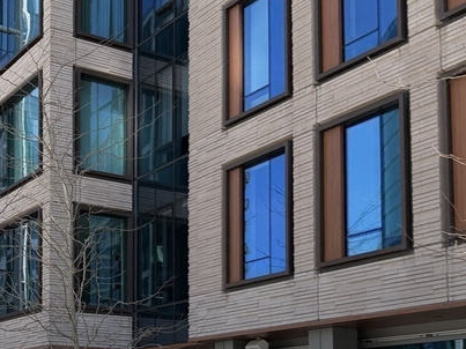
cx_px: 98
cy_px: 359
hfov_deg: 31.0
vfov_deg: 22.9
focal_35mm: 61
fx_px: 821
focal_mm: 6.76
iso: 100
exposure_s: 1/2525
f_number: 1.78
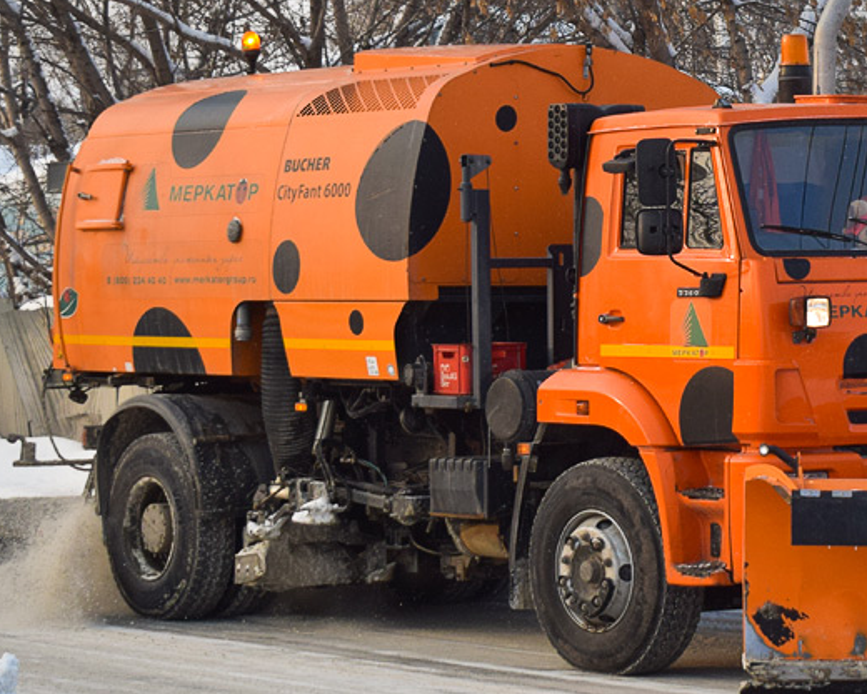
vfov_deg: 11.8
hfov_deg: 14.6
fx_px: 3336
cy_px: 192
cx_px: 790
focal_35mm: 130
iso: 400
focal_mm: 40
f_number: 4.8
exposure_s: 1/1250
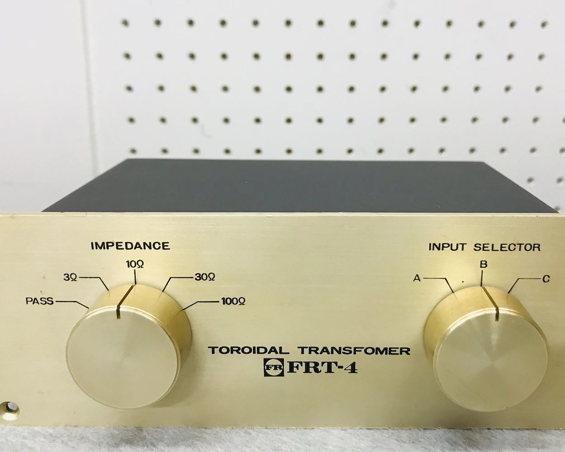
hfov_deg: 51.5
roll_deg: +0.1
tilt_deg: -14.3
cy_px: 210
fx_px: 585
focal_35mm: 35
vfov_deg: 42.2
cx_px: 304
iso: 32
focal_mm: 3.99
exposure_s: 1/33
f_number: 1.8
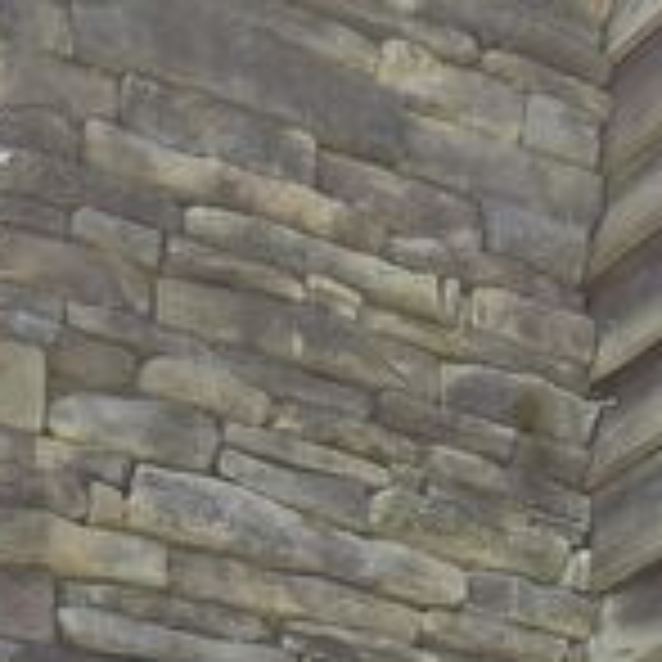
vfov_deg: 13.6
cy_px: 1292
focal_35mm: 111
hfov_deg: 15.5
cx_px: 572
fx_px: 2402
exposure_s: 1/713
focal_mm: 5.4
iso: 25
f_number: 1.8
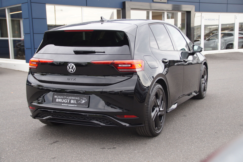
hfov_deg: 37.9
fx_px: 354
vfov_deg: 25.7
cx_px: 122
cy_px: 81
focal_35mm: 52
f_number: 4.5
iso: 100
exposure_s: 1/60
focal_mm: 35
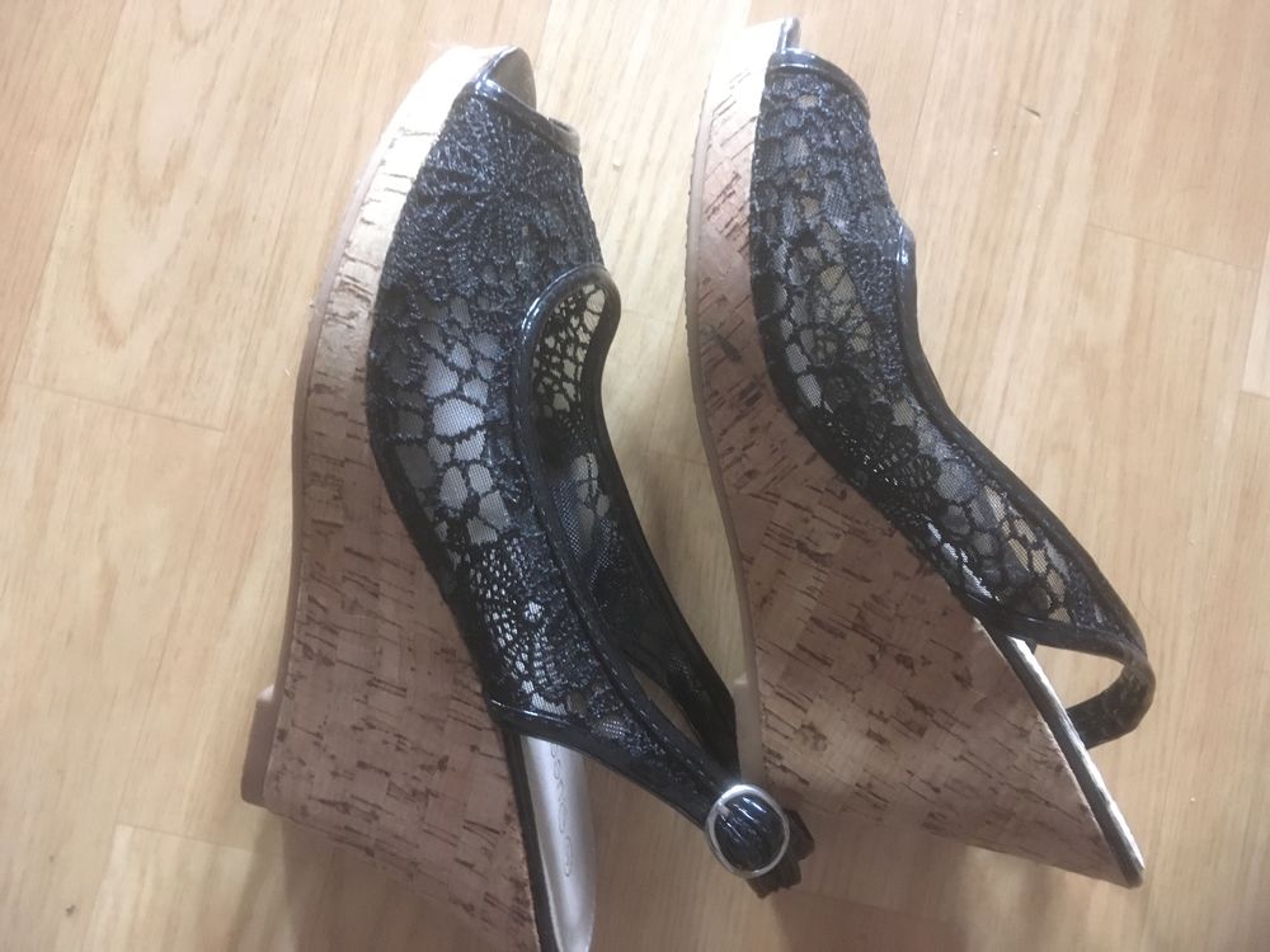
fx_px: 1064
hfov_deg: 61.7
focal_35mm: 29
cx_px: 635
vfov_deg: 48.2
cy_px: 476
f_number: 2.2
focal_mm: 4.15
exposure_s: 1/17
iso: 500
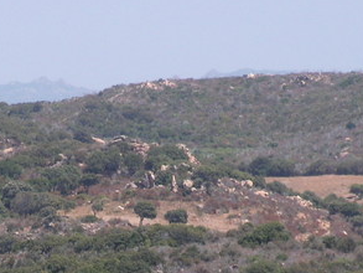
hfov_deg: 3.9
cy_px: 278
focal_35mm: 502
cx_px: 41
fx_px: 5266
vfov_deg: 3.0
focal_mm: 30.8
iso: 50
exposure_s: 1/500
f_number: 3.4
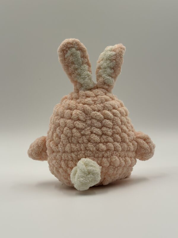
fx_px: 329
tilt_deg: -8.6
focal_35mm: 48
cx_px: 89
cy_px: 119
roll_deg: +2.4
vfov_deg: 39.7
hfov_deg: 30.3
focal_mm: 6.86
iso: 80
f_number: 1.78
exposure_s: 1/2028
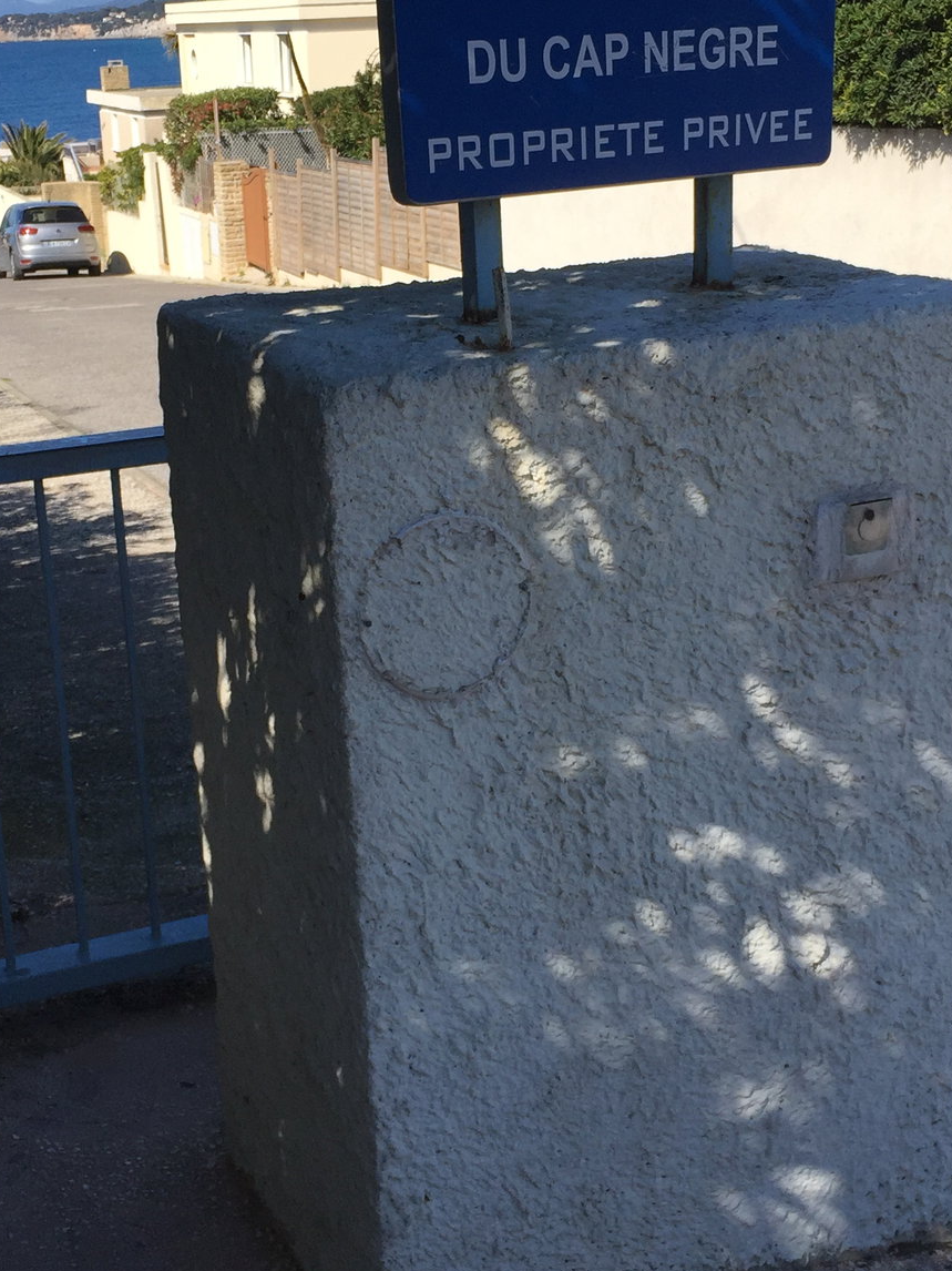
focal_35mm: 54
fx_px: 1981
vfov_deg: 35.5
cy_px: 588
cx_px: 446
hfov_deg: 27.0
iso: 32
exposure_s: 1/2198
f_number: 2.2
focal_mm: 4.15
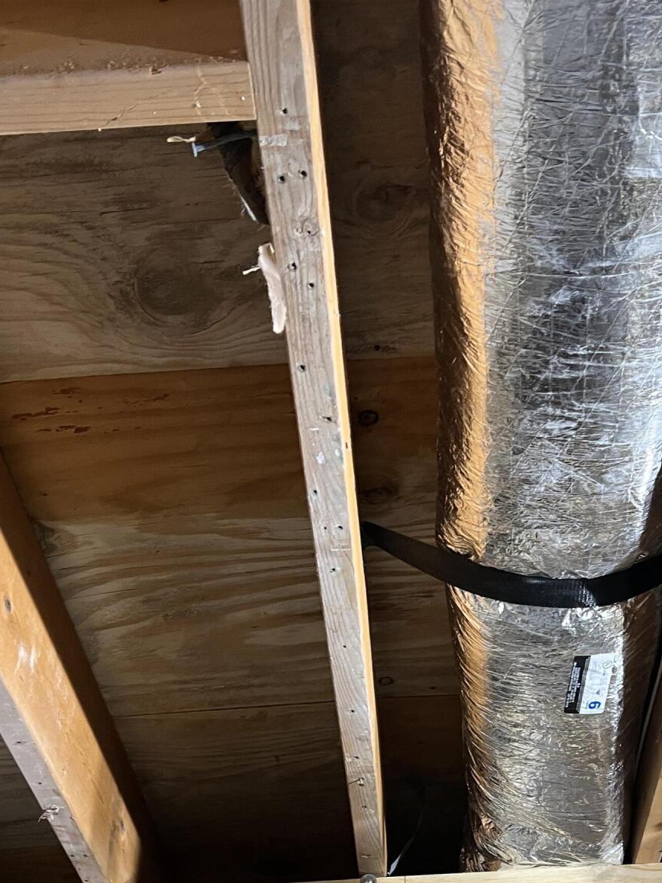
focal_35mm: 45
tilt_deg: +35.4
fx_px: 1147
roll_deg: +2.2
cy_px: 733
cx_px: 397
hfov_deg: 32.1
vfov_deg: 40.0
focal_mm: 5.7
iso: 200
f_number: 1.5
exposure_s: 1/60
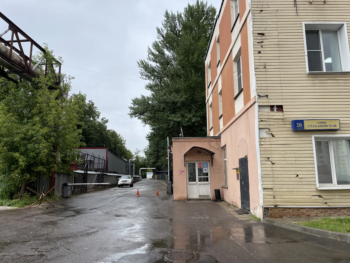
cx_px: 175
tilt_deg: +12.3
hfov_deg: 67.3
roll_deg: -1.2
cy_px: 132
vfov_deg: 53.1
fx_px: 263
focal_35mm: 26
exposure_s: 1/1319
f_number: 1.6
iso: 32
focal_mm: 4.2
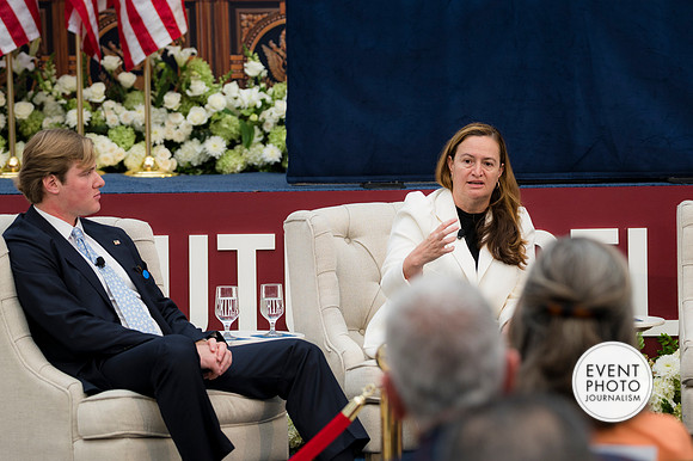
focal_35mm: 126
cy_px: 230
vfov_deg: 10.9
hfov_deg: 16.3
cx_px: 346
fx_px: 2424
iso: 180
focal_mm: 84
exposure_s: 1/200
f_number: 2.8
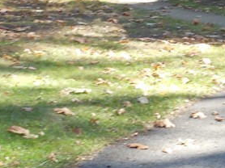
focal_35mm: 166
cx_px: 240
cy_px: -94
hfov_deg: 11.8
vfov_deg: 8.7
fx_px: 1078
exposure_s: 1/40
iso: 80
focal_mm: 8.1
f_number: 4.6
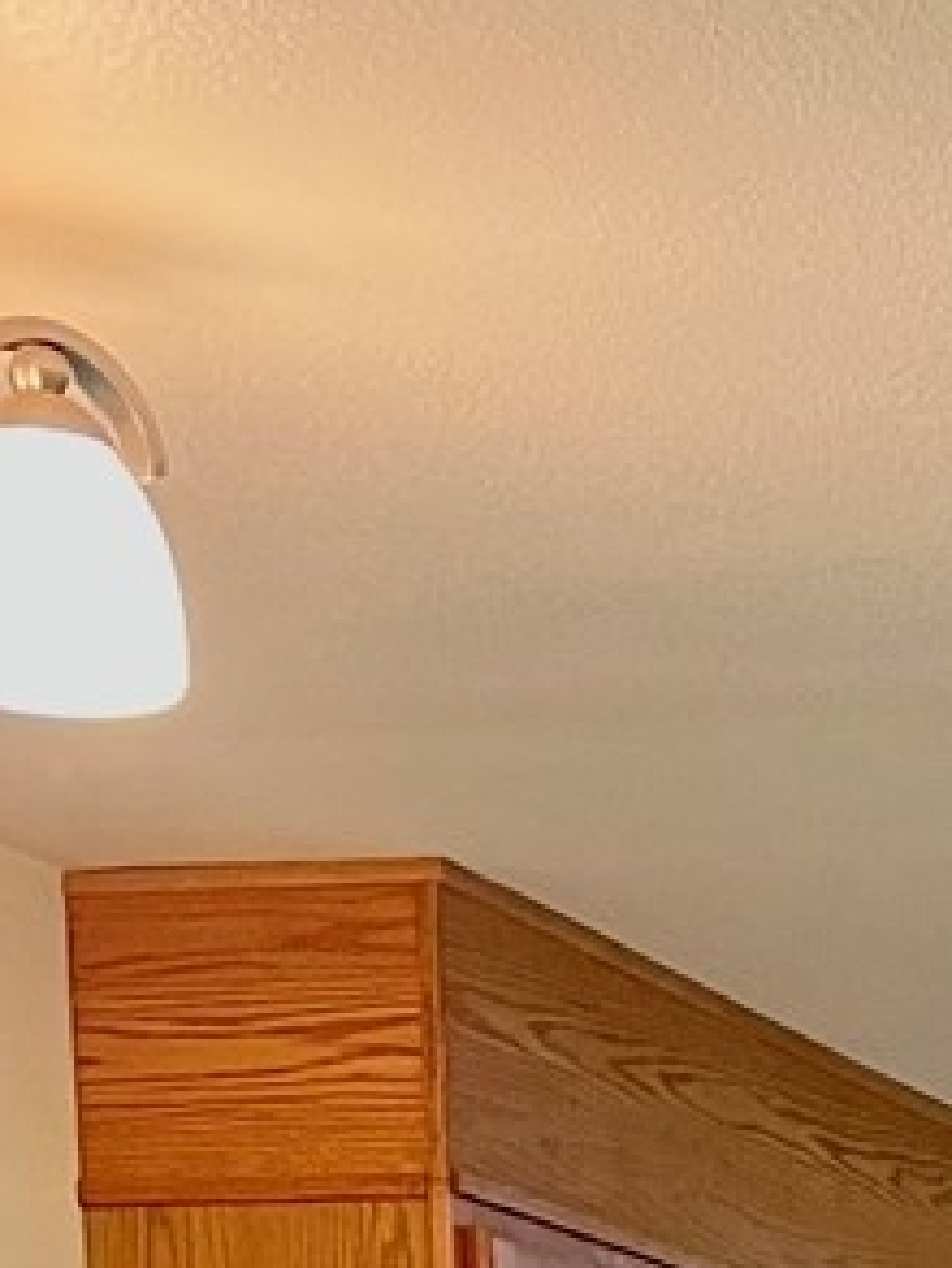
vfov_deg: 12.4
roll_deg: +0.4
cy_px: 2454
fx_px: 5203
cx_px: 2280
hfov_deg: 9.3
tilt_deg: -5.5
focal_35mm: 142
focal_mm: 5.7
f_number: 1.5
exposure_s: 1/60
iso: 160
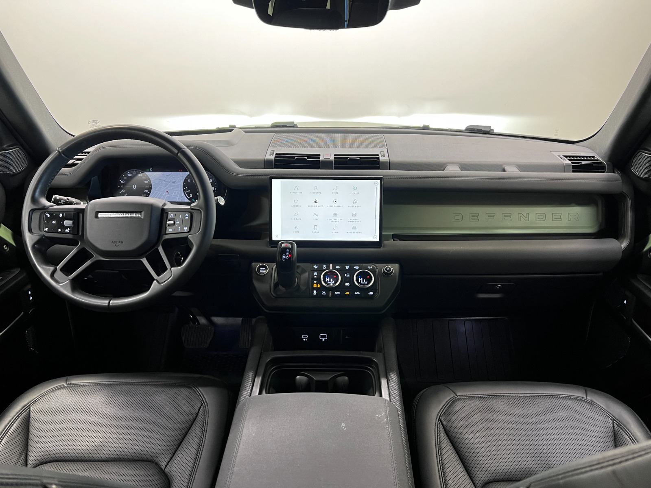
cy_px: 244
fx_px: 489
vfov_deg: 53.1
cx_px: 326
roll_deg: -0.4
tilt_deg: -22.8
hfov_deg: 67.3
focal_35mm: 26
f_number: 1.5
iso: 100
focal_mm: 5.7
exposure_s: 1/43
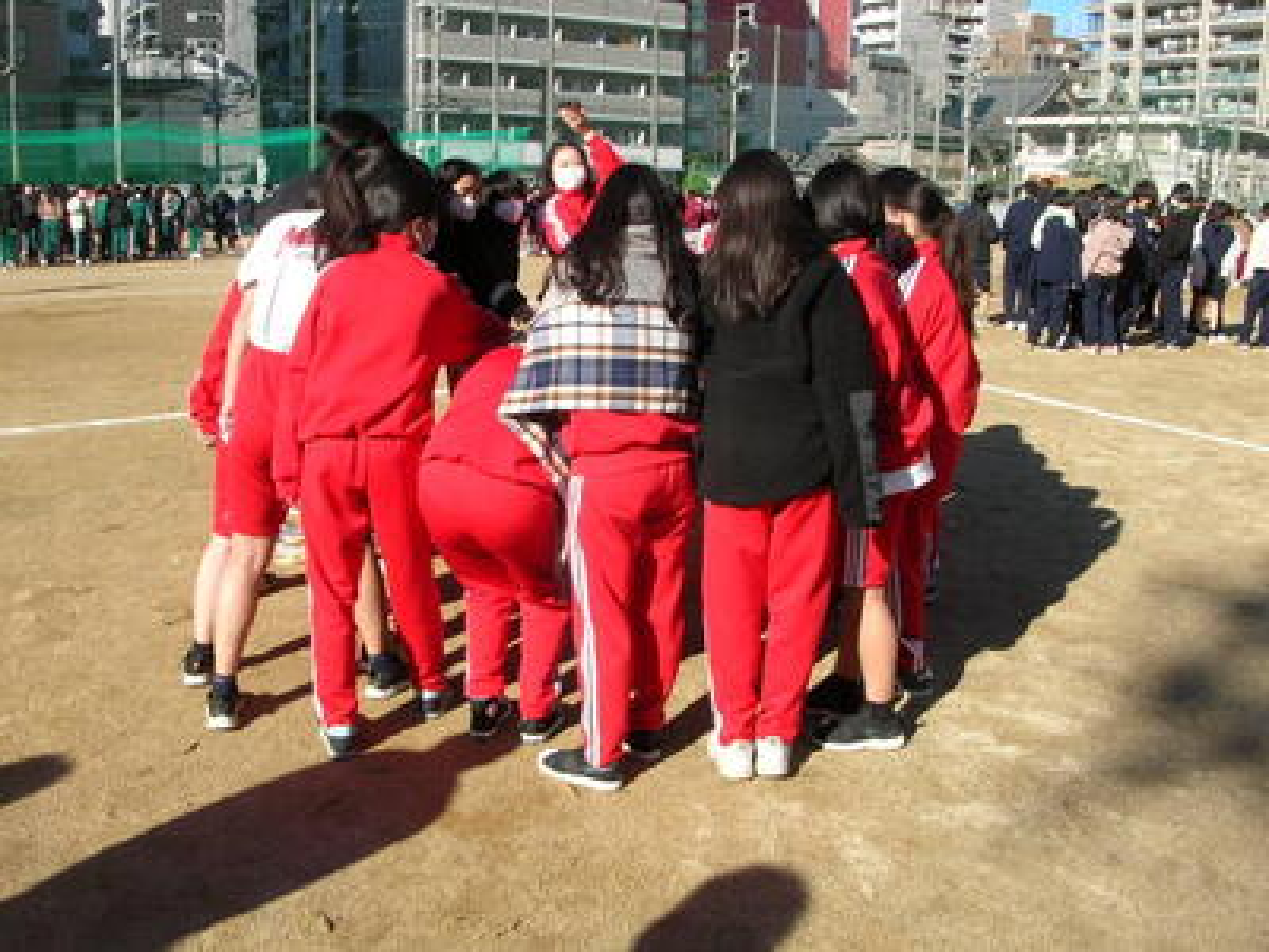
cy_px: 476
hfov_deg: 52.6
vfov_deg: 40.7
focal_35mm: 35
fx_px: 1283
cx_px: 634
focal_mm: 5.8
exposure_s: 1/219
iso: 50
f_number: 5.6
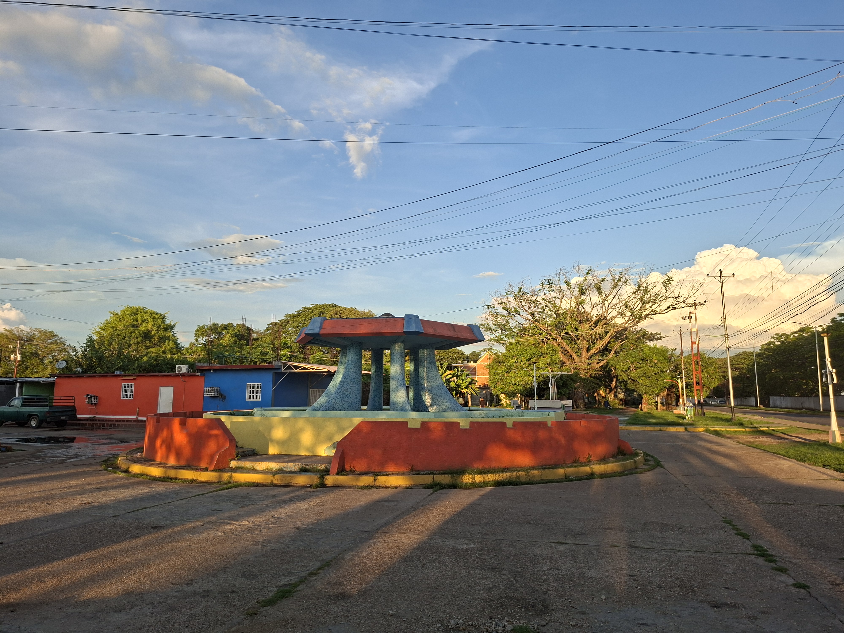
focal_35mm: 23
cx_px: 422
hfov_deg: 73.9
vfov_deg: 58.9
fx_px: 561
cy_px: 316
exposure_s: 1/831
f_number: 1.8
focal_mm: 5.54
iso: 50
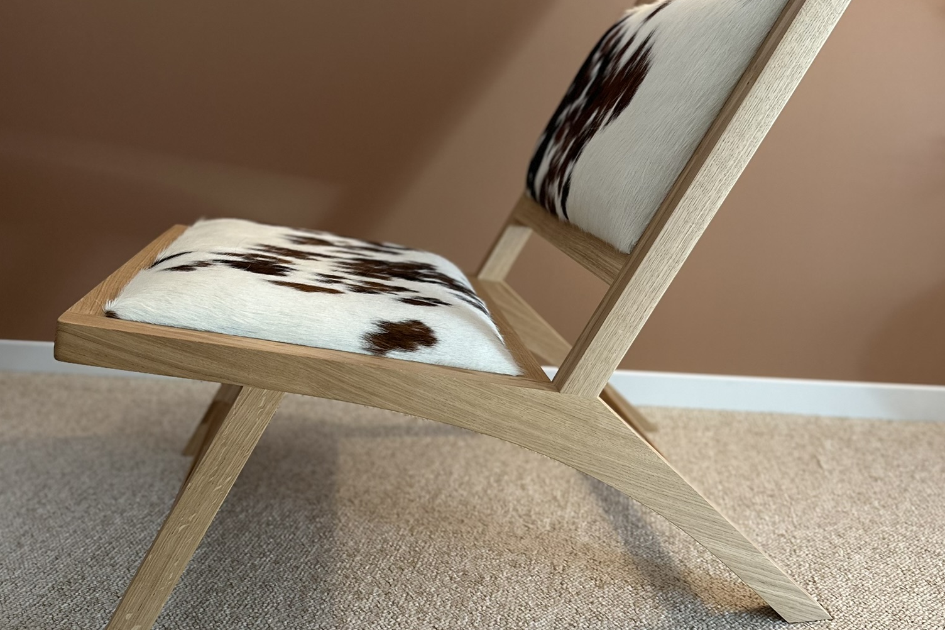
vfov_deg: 38.8
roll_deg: -0.2
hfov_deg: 55.8
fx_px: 892
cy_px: 339
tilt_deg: -14.8
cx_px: 469
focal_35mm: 34
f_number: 1.78
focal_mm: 6.86
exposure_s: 1/50
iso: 250
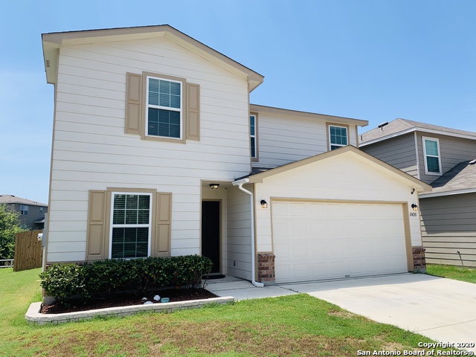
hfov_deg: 67.3
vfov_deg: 53.1
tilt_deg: +9.1
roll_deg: +1.2
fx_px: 358
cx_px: 238
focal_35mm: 26
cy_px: 178
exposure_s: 1/2257
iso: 25
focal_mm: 4.25
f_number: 1.8
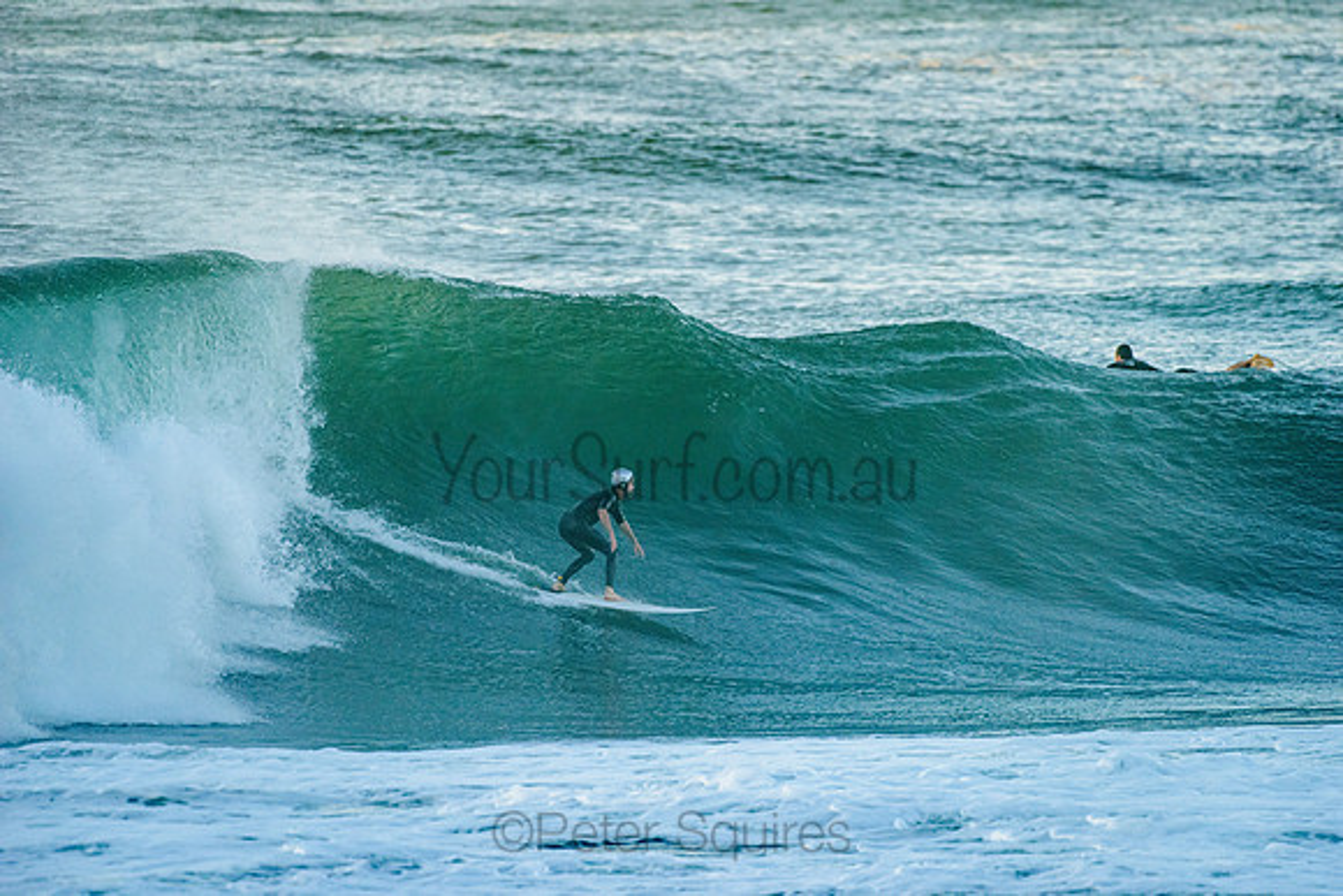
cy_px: 448
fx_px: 18656
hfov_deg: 4.1
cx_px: 672
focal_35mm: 500
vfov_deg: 2.8
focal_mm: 500
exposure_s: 1/1600
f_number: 5.6
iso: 800
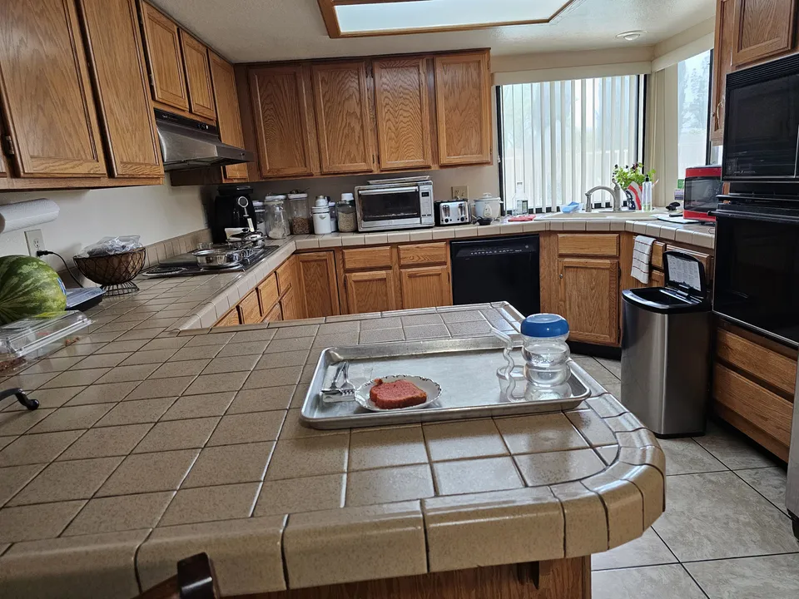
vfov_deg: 58.9
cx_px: 400
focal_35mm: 23
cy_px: 300
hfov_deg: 73.9
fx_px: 531
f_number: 1.7
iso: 400
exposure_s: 1/120
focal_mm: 6.3
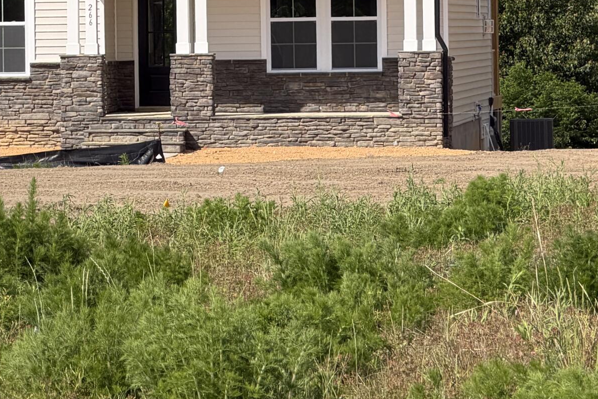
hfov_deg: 7.9
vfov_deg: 5.2
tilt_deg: +1.6
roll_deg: +1.0
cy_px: -77
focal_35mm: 261
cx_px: 79
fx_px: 4336
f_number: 2.8
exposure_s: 1/789
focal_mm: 16.89
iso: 20
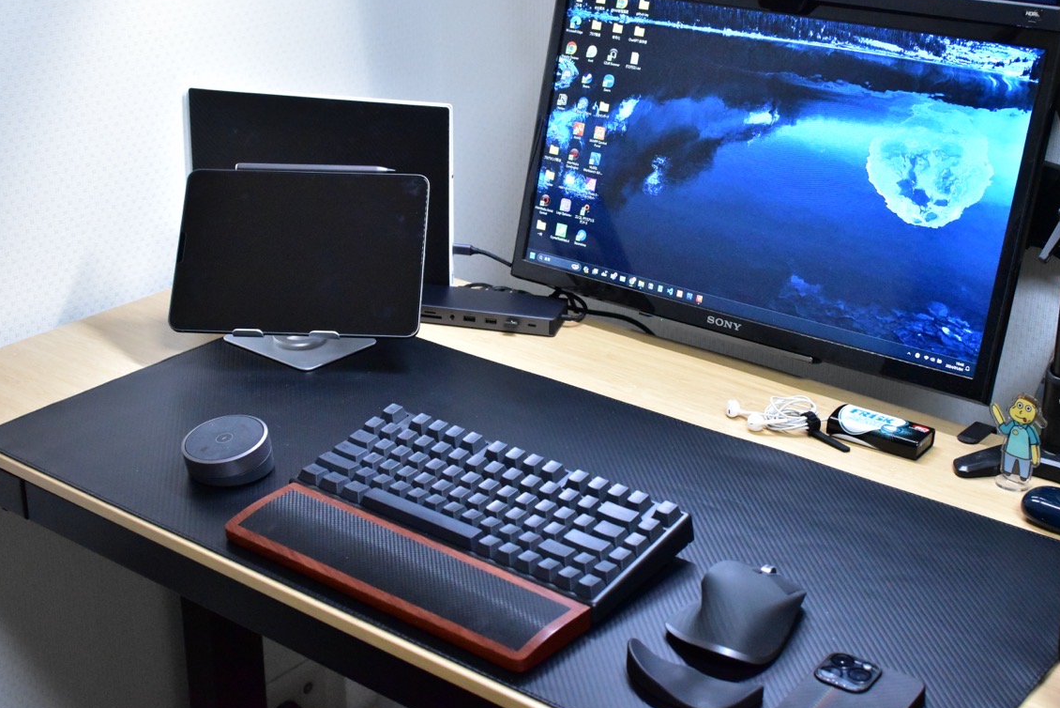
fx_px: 1576
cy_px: 352
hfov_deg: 37.2
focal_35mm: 54
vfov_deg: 25.3
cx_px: 522
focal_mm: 35
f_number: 6.3
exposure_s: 1/400
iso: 6400
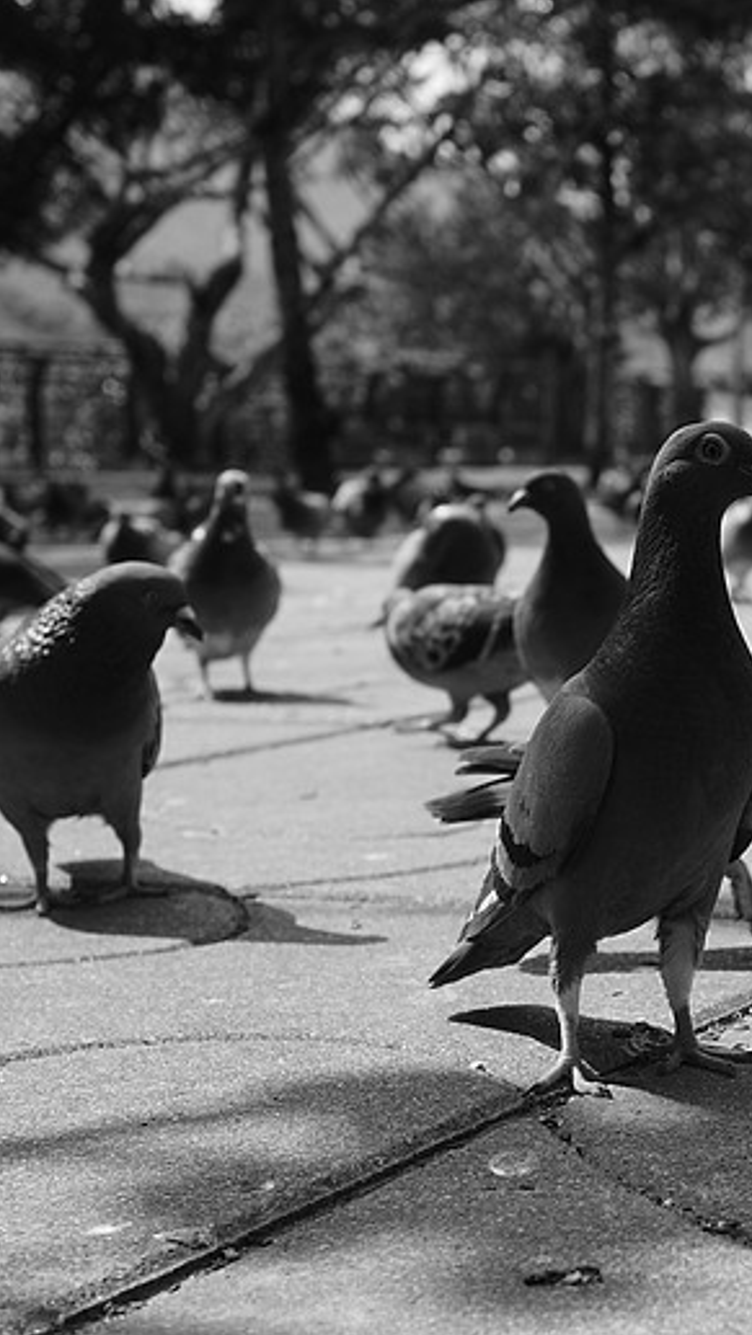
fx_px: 2799
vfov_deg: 26.8
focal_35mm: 79
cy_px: 666
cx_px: 964
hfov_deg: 14.7
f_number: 2.8
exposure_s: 1/800
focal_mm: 18.3
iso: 320
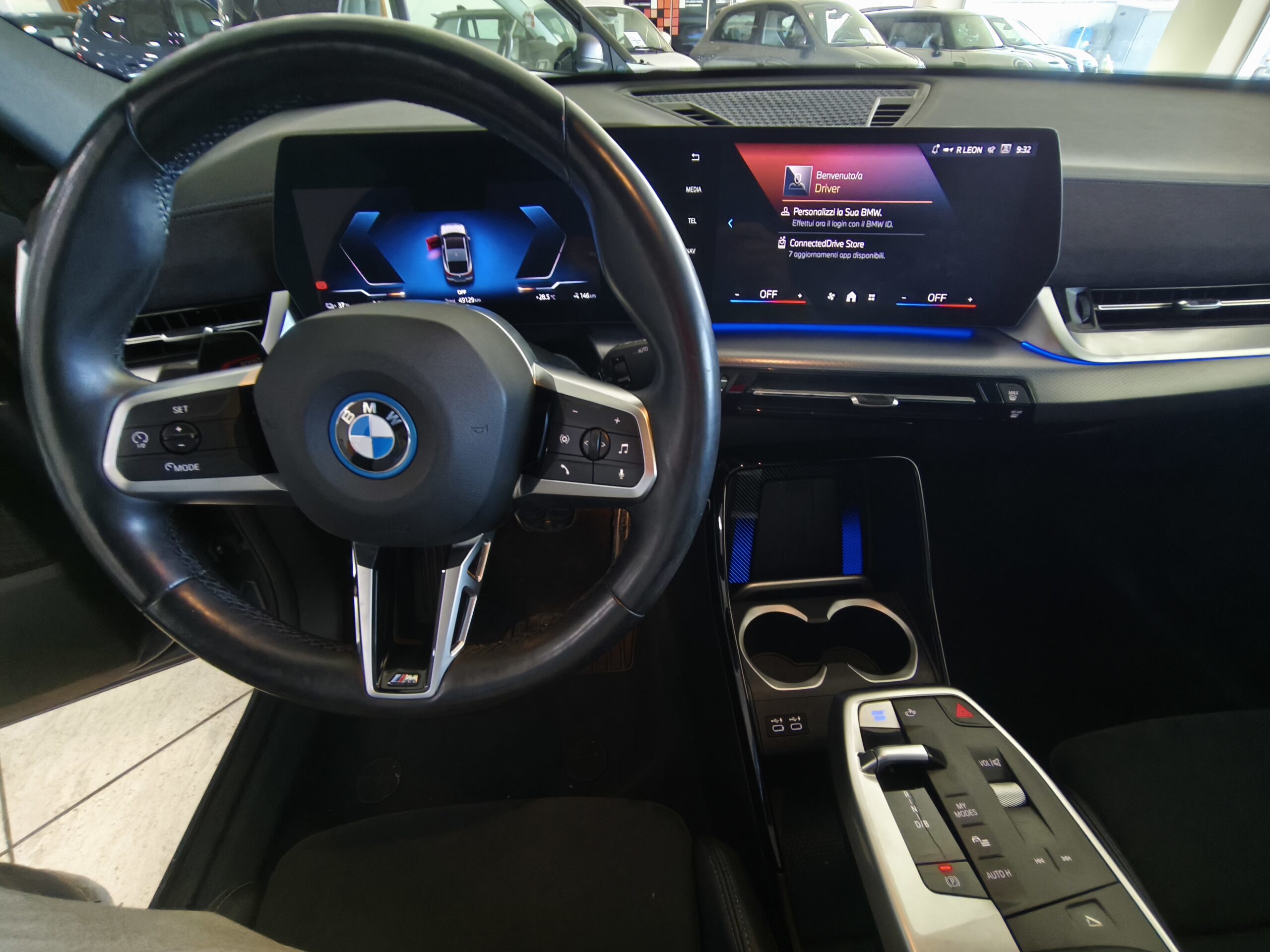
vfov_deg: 81.7
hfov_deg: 98.2
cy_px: 476
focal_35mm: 15
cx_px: 635
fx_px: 550
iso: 640
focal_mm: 1.91
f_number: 2.2
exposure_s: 1/25
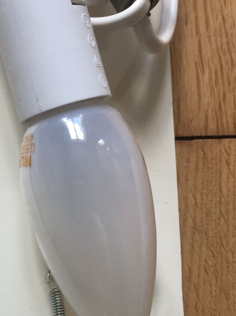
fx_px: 628
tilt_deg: -84.3
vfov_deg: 27.9
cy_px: 221
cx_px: -4
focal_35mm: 69
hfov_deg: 20.6
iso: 50
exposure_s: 1/100
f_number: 2.2
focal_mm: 4.15
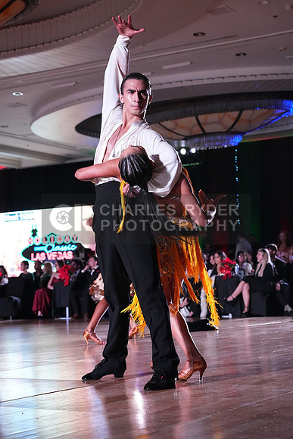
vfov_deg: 28.8
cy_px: 220
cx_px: 146
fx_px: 854
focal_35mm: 70
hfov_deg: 19.5
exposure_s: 1/400
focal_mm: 70
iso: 10000
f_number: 5.6
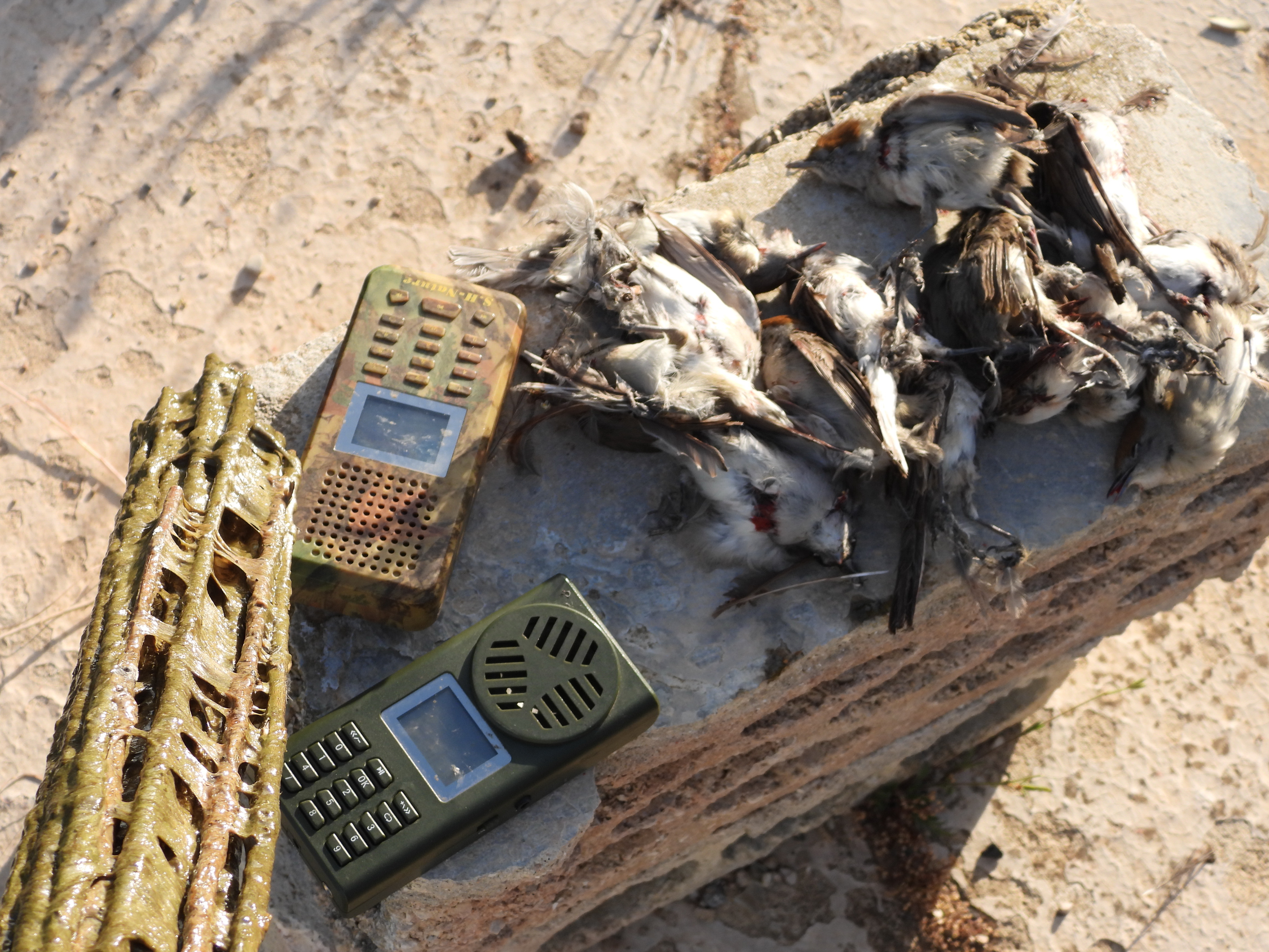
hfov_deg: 26.0
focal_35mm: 75
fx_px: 2749
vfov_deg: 19.6
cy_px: 476
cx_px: 634
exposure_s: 1/400
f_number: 3.5
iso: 100
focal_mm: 13.5
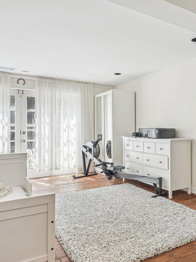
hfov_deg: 50.3
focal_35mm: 27
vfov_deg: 65.3
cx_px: 133
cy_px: 134
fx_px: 204
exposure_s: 1/30
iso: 400
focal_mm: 16
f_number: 8
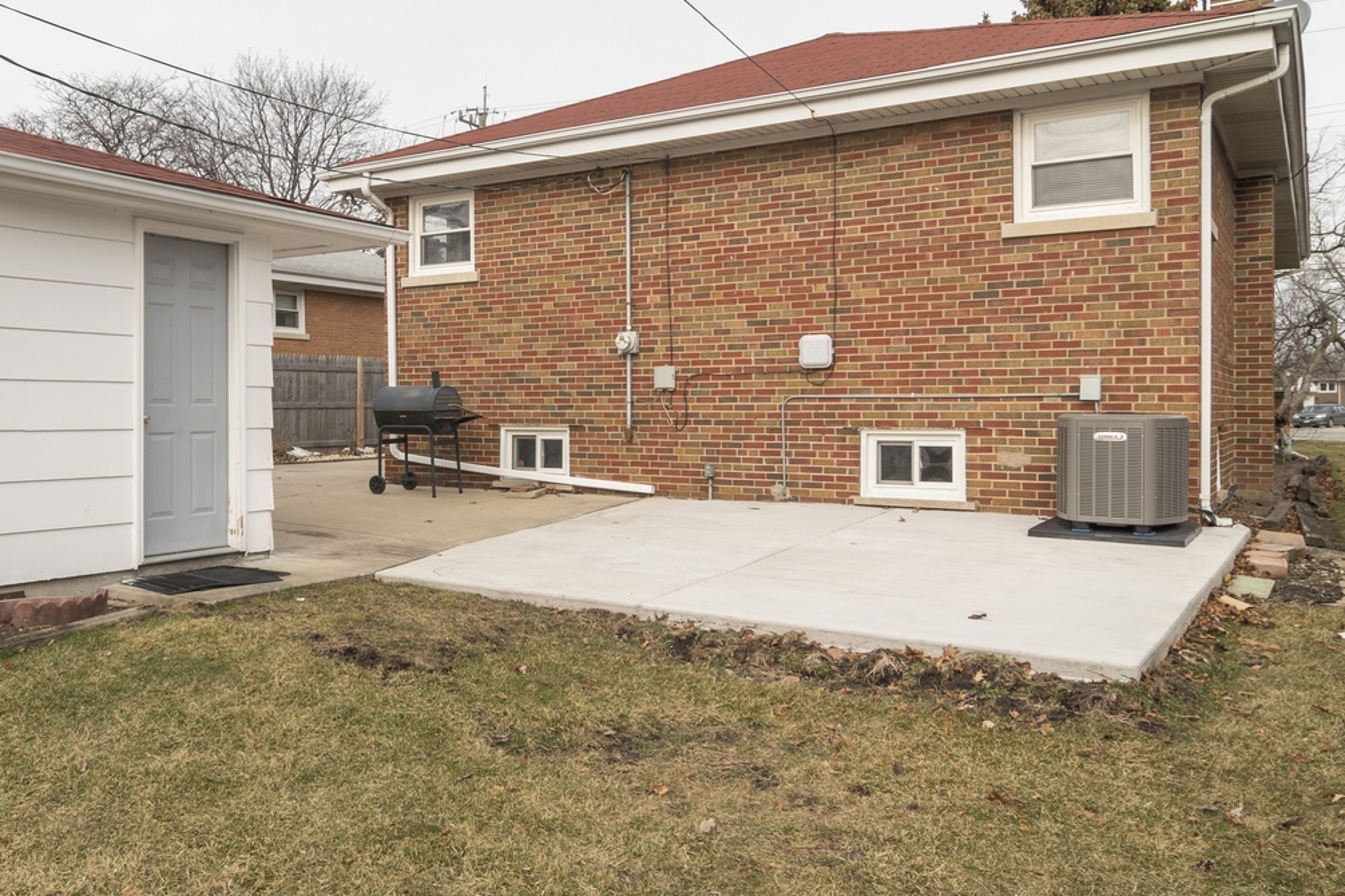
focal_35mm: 29
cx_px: 380
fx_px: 1083
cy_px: 396
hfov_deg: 61.0
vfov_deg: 44.9
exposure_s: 1/125
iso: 200
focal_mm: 12
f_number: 8
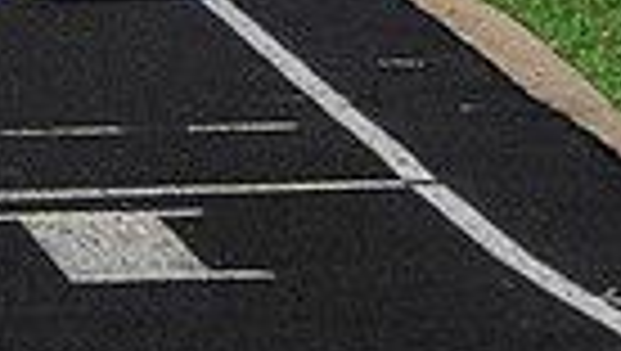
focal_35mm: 716
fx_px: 11804
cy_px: -594
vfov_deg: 1.7
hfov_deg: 3.0
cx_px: -22
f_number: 7.1
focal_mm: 140
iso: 125
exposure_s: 1/1000
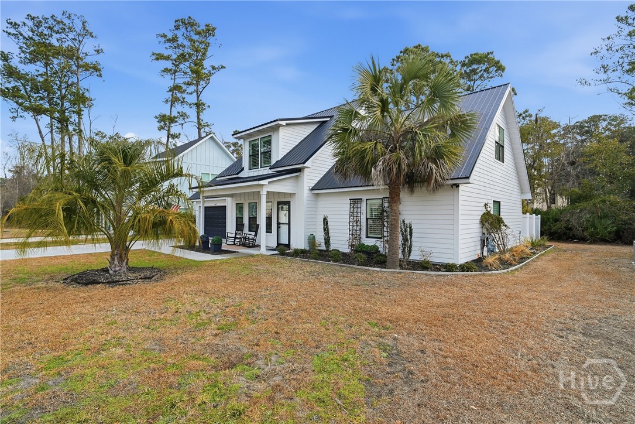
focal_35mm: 16
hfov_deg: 96.7
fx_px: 282
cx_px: 318
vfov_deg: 73.8
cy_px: 212
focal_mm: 16
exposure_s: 1/800
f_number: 9
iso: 320
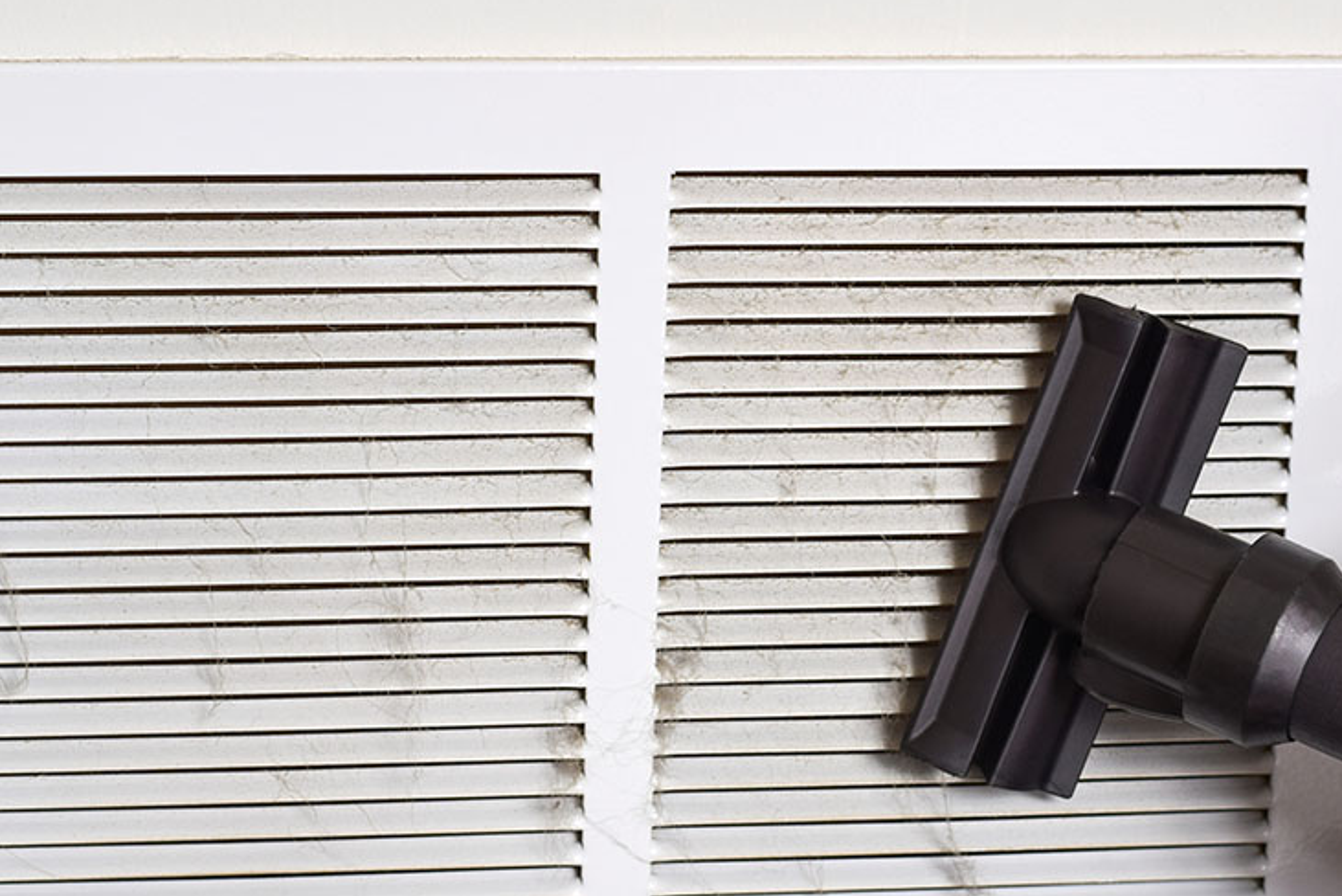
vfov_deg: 13.0
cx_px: 793
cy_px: 528
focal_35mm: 105
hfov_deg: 19.4
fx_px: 3916
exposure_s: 1/15
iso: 100
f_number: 5
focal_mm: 50
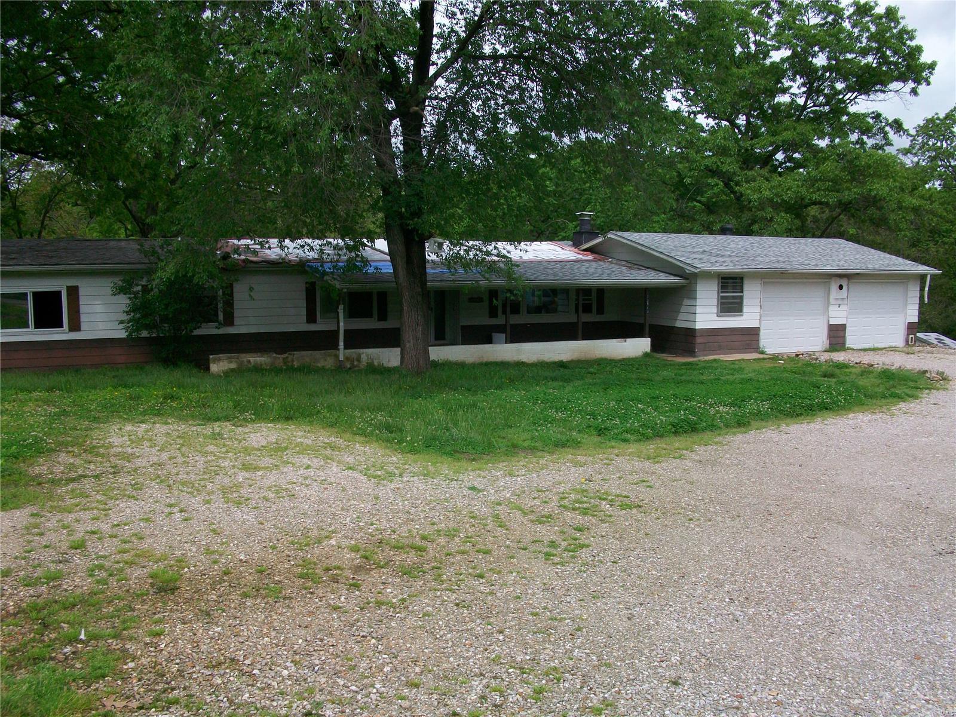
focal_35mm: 32
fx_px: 884
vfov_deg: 44.2
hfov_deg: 56.8
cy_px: 358
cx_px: 478
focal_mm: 5.7
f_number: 5.5
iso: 64
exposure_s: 1/250
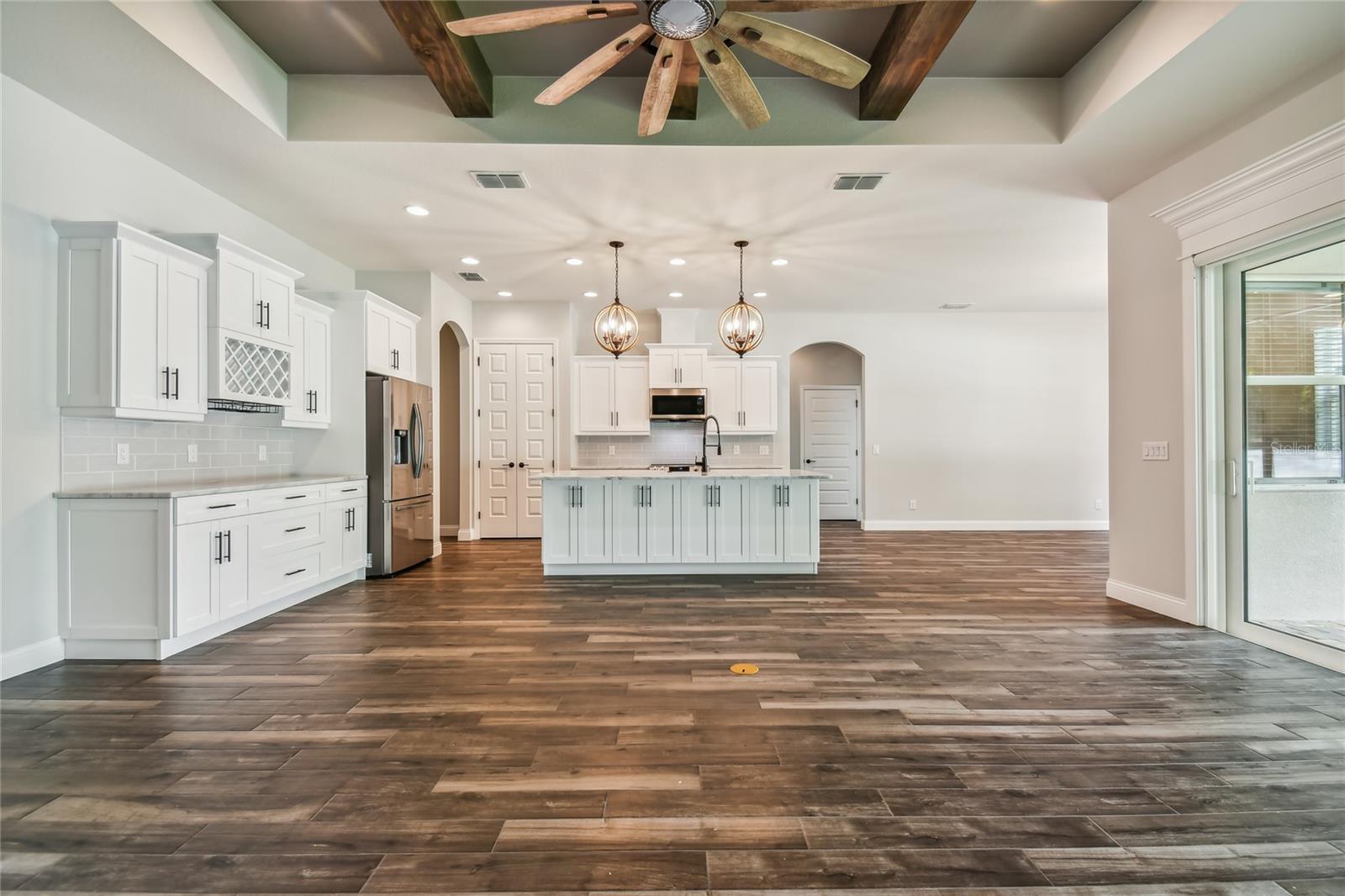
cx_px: 672
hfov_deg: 100.4
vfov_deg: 77.3
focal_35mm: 15
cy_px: 448
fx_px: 560
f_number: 7.1
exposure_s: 1/4
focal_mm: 10
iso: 100
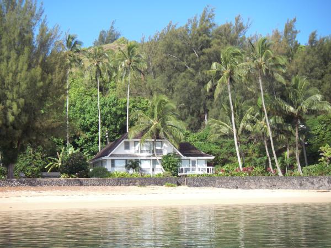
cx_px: 166
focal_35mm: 63
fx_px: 602
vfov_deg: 23.3
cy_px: 124
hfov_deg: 30.7
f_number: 3.7
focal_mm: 10.5
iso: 100
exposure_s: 1/640
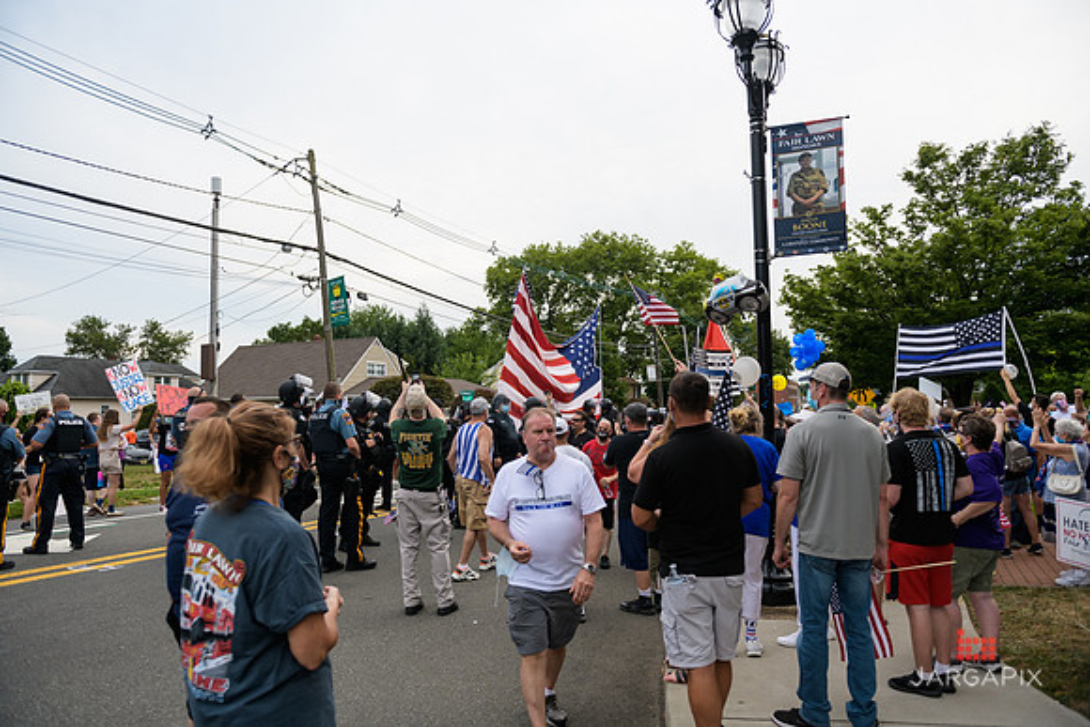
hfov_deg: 73.7
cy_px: 364
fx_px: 727
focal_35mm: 24
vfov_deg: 53.2
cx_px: 545
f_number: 3.2
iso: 200
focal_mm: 24
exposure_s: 1/320
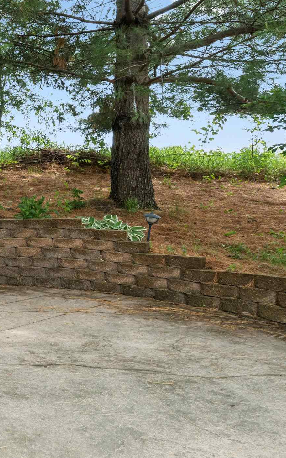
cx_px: -166
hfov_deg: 24.3
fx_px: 474
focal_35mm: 38
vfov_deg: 51.5
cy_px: 222
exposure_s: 1/250
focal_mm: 17
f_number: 10
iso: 800
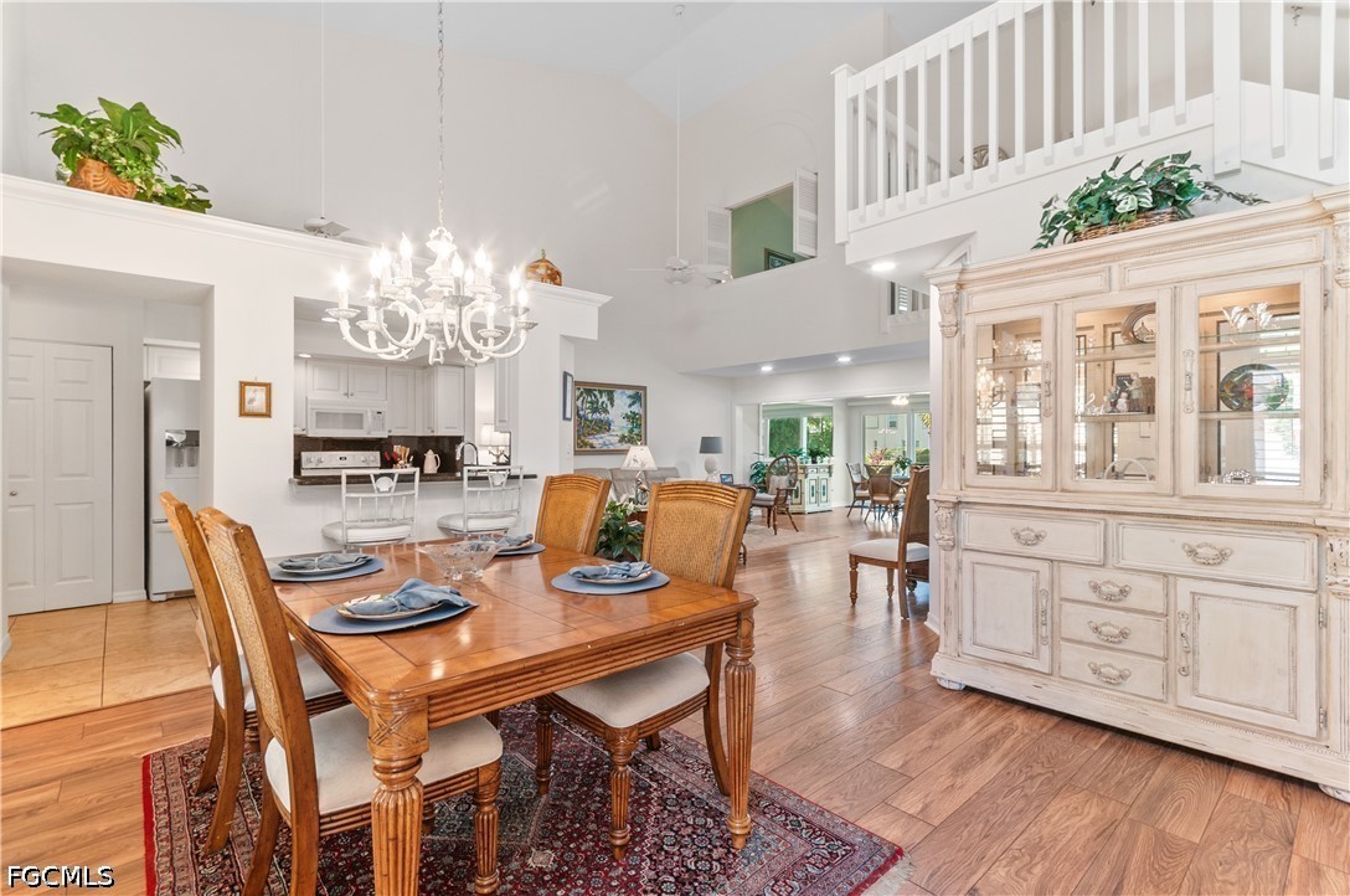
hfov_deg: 100.5
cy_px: 448
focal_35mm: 15
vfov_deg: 77.1
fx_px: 562
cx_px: 675
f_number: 8
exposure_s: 1/2.5
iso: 200
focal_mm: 10
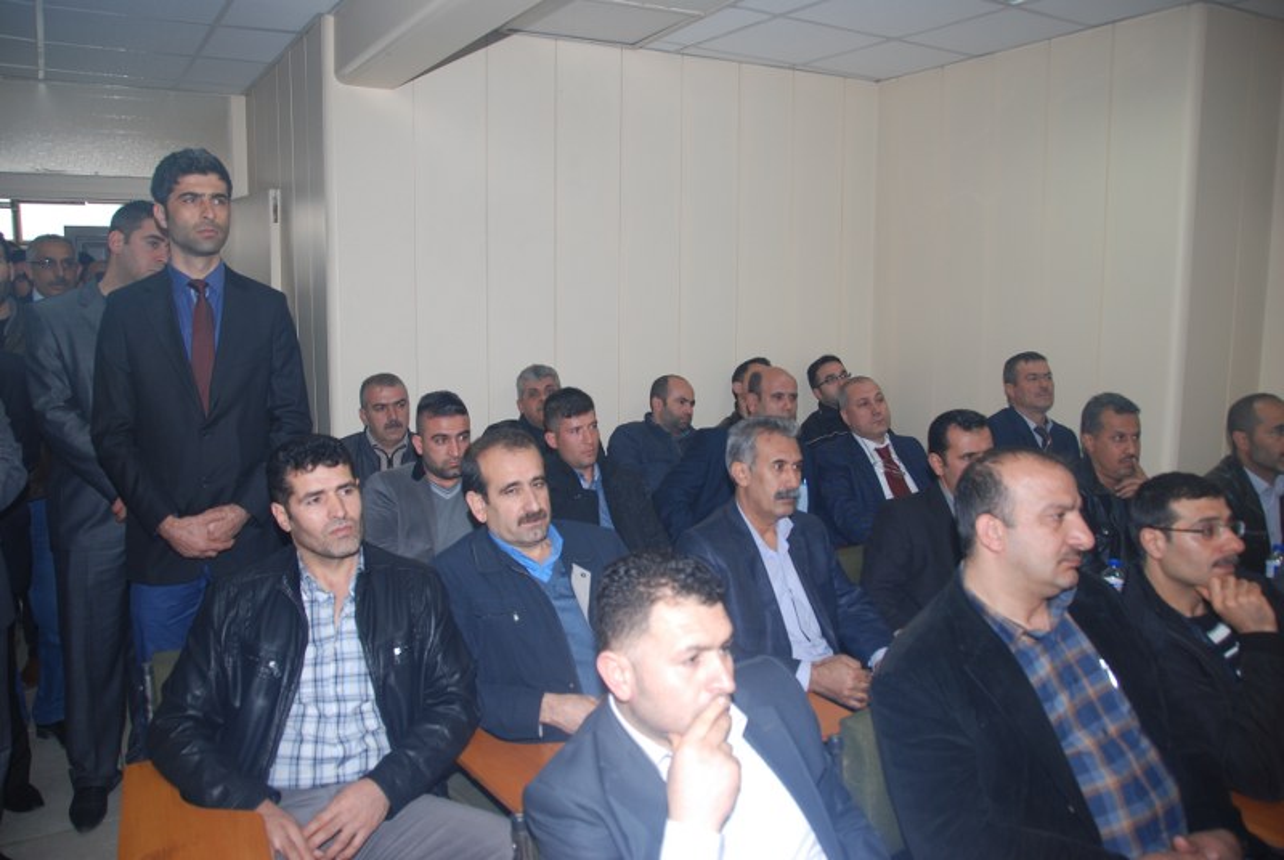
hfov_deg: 67.3
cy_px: 430
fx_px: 964
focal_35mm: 27
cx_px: 642
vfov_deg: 48.1
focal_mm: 18
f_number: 4
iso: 200
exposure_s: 1/60
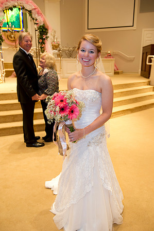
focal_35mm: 31
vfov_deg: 60.3
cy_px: 116
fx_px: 199
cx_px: 77
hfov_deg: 42.2
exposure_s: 1/80
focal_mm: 31
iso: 1250
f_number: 4
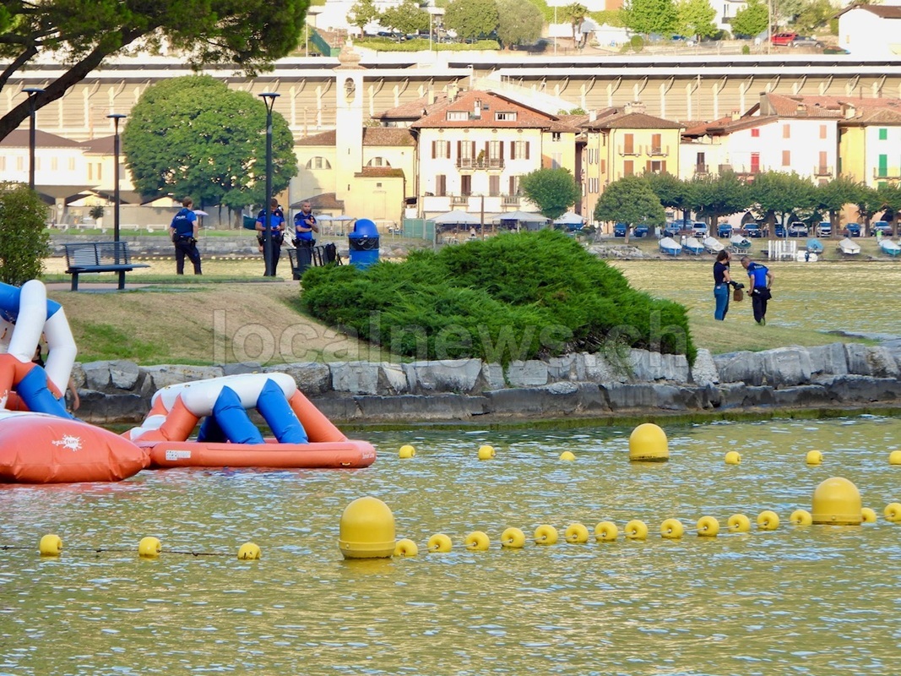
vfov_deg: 3.0
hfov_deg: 4.0
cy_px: 338
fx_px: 13013
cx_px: 450
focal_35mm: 500
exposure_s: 1/80
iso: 100
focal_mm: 89.9
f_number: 5
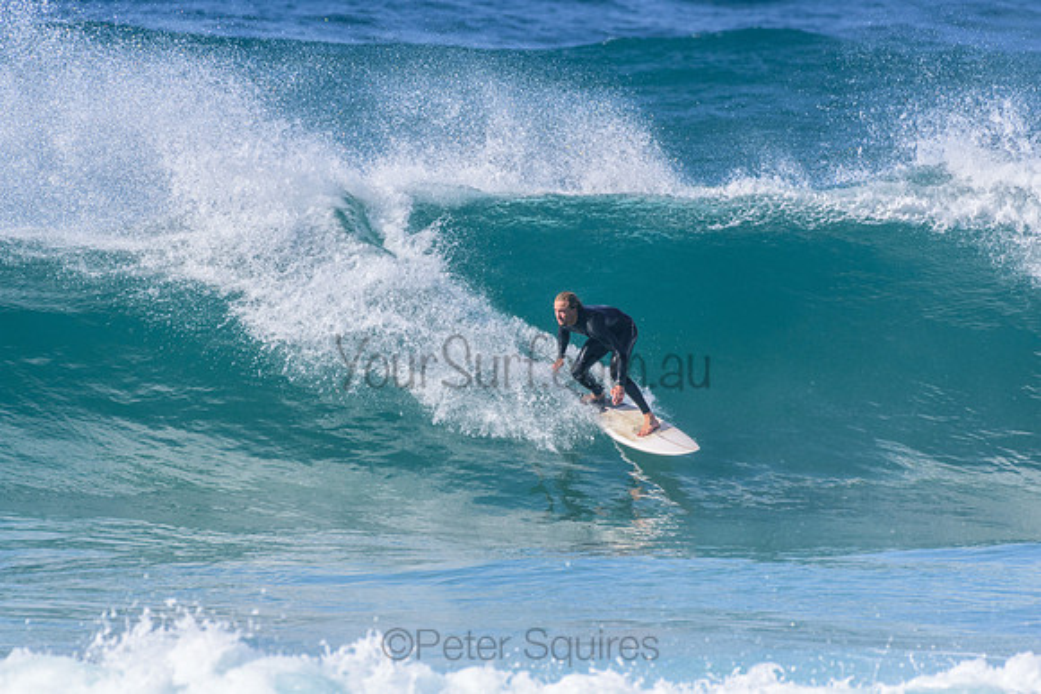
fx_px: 21692
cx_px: 520
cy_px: 347
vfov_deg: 1.8
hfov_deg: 2.7
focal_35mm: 750
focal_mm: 500
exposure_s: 1/2000
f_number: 5.6
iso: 360
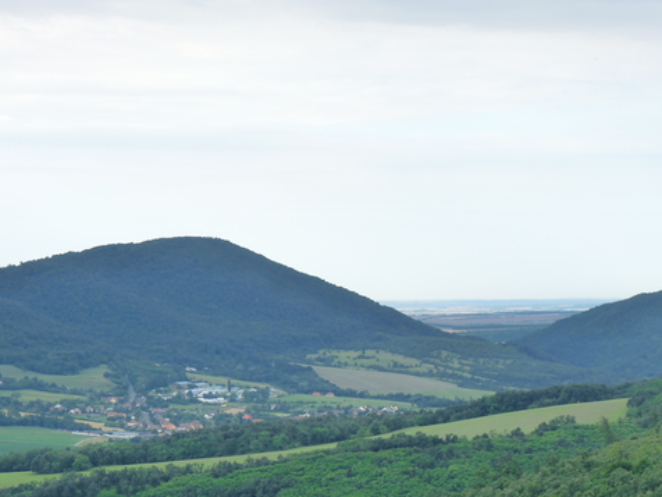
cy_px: 255
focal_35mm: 152
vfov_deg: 9.8
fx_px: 2907
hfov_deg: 13.0
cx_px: 377
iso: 160
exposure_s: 1/250
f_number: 4.5
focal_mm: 20.1
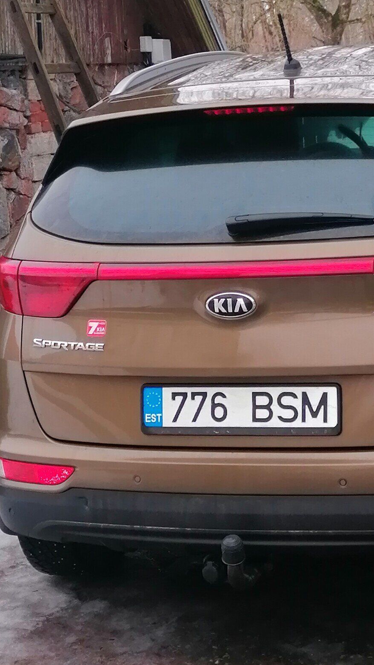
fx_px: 1534
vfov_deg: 24.4
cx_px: 306
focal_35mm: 87
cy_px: 287
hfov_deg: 13.8
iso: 64
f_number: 1.8
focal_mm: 4.75
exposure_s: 1/120
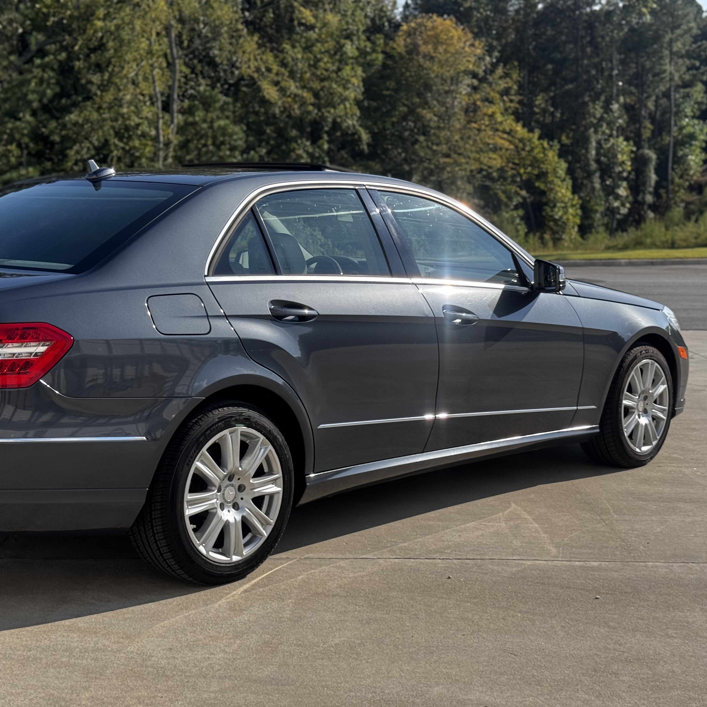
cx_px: 331
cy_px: 353
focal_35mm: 57
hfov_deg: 30.0
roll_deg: -0.6
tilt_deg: -8.2
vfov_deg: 30.0
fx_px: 1317
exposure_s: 1/4310
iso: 64
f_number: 1.78
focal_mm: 6.76
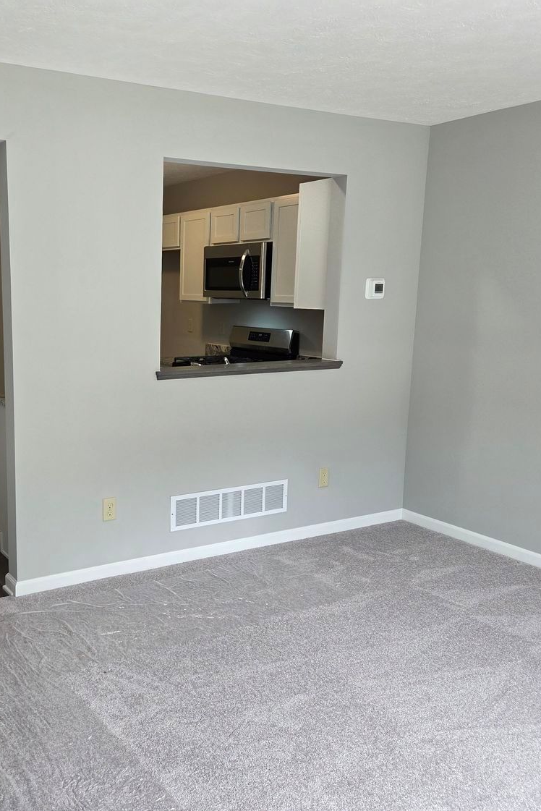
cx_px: 118
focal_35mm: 32
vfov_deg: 58.7
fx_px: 721
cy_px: 406
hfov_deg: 39.7
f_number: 1.8
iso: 64
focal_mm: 5.4
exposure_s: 1/120
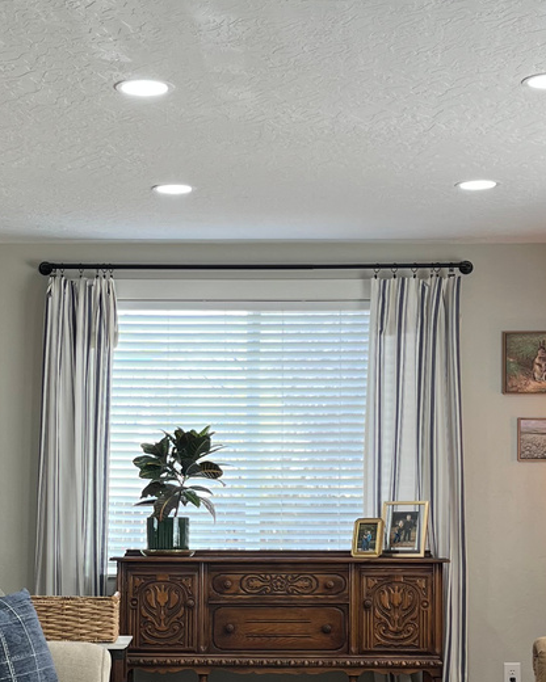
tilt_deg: +0.0
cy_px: 491
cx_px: 213
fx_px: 1515
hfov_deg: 20.4
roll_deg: +0.2
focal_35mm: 75
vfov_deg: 25.2
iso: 50
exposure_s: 1/120
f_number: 1.6
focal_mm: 5.1
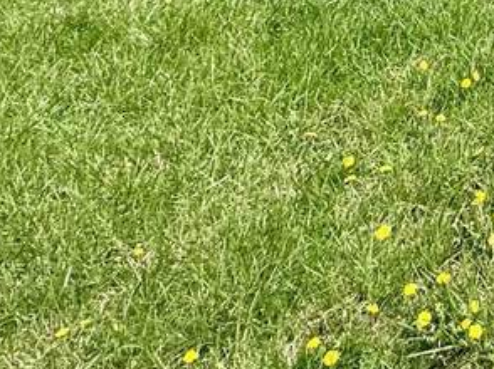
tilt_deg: -1.2
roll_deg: -0.4
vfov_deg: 18.1
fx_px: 870
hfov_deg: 23.8
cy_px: -324
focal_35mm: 61
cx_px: 773
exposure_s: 1/3289
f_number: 2.2
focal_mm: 2.22
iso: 50
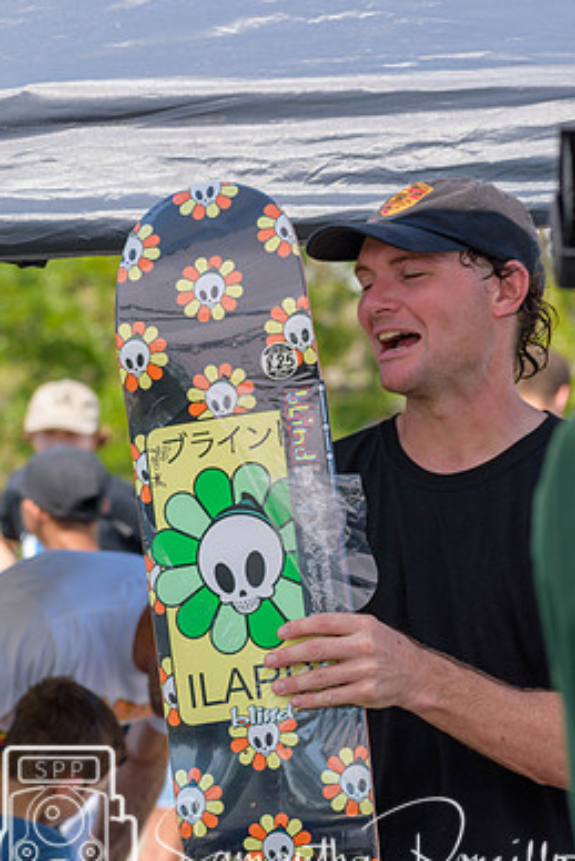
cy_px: 477
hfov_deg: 7.9
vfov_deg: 11.8
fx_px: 4165
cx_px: 302
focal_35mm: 174
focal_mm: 100
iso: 200
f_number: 6.3
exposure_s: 1/640
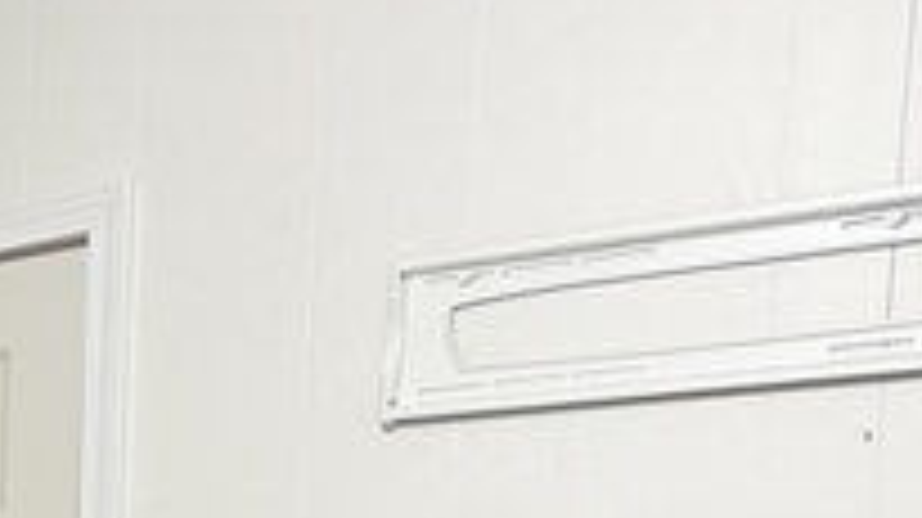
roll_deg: -0.1
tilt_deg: -6.9
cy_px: 1068
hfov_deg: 20.4
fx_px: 2077
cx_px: -560
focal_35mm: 85
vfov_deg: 12.4
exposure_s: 1/61
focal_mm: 6.76
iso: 160
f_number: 1.78
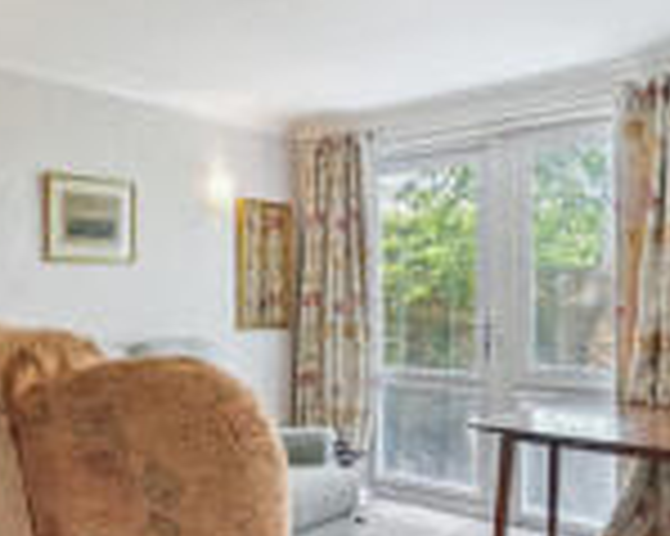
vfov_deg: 41.1
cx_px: 205
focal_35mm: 36
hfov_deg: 49.1
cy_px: 300
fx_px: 713
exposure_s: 1/160
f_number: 4
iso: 1250
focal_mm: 12
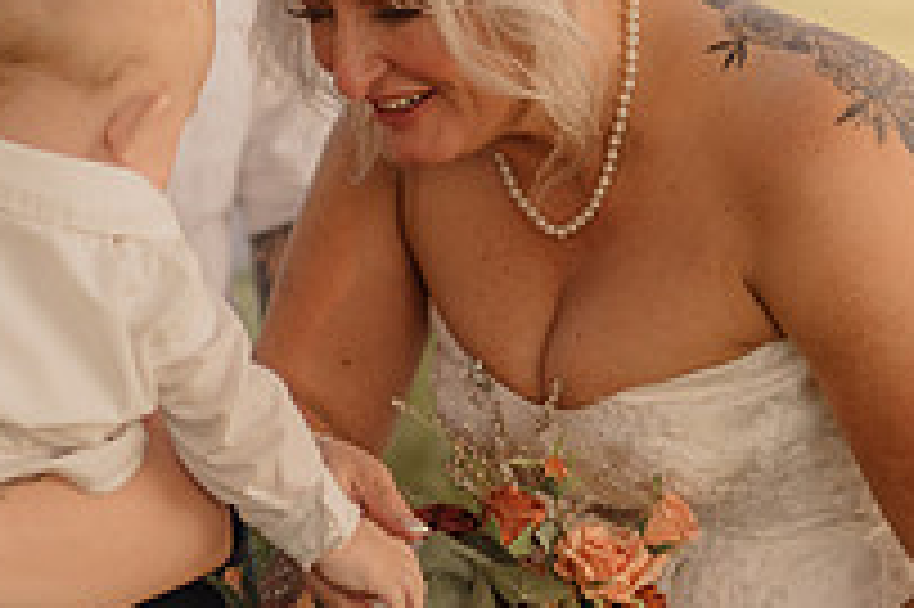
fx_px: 3628
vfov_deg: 9.5
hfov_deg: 14.2
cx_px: 122
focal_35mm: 143
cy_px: 88
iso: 200
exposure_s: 1/640
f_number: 2.8
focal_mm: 50
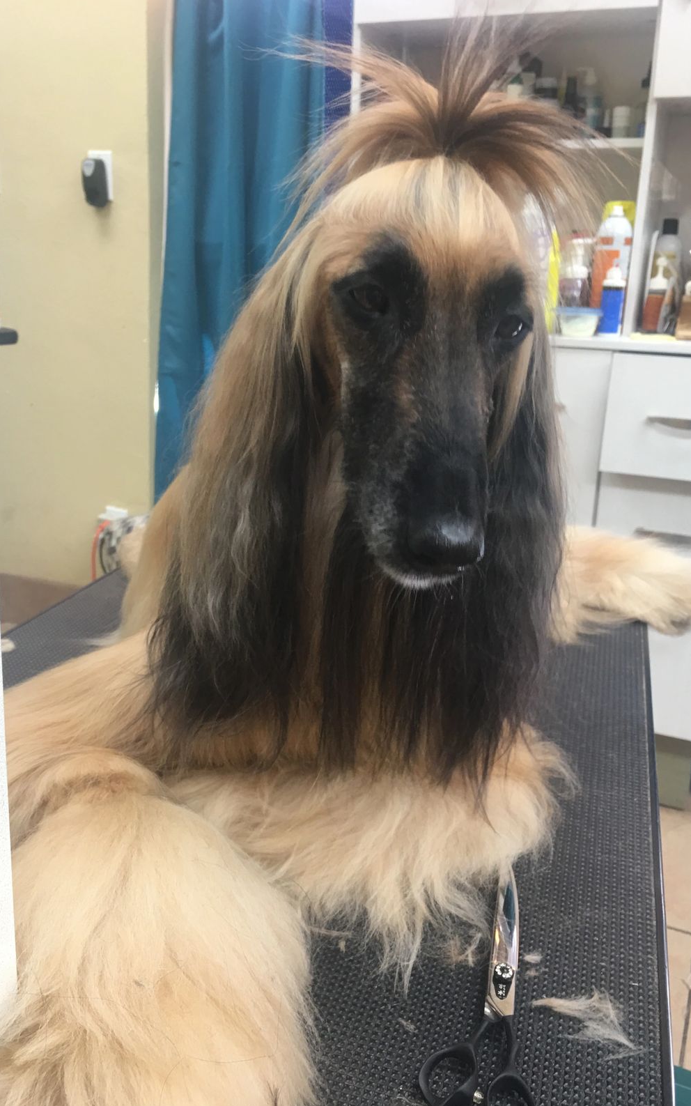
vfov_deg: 61.2
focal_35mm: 31
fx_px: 934
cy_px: 552
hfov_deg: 40.6
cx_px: 339
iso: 25
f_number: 2.2
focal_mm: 4.15
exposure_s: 1/15
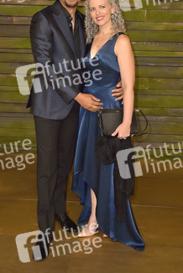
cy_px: 117
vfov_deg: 36.8
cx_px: 84
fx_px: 411
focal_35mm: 54
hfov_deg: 25.1
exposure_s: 1/250
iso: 320
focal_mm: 44
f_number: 7.1
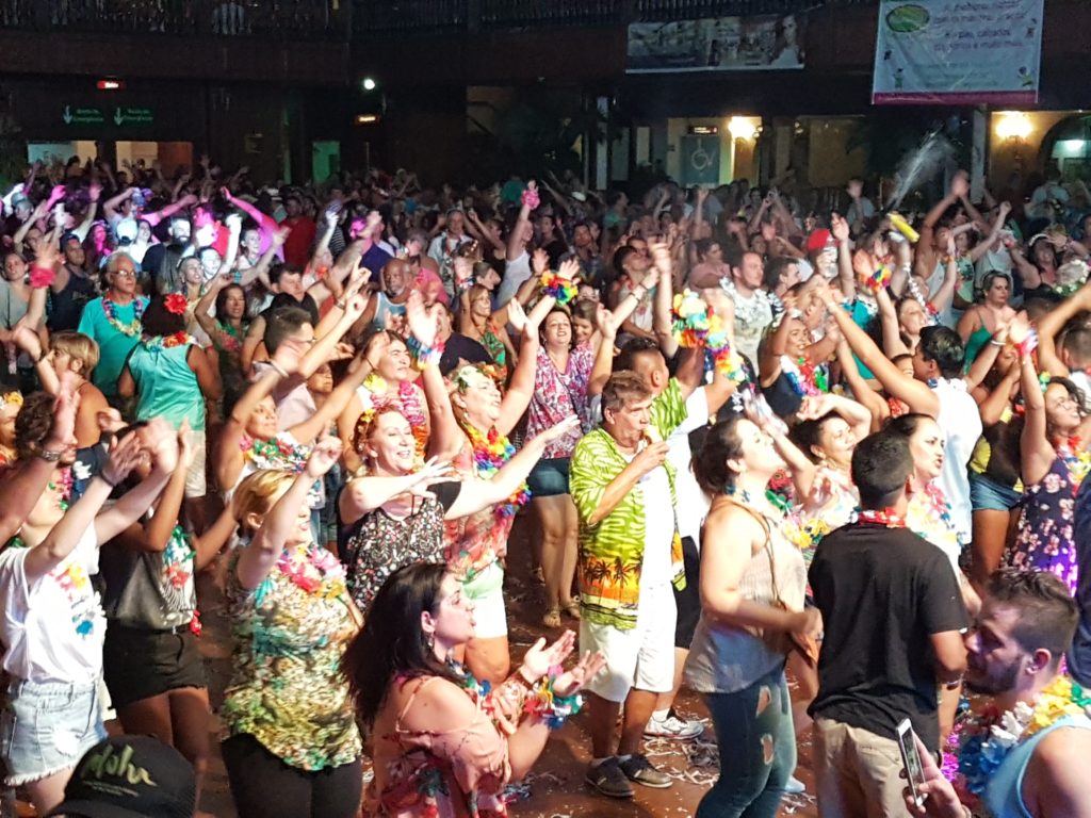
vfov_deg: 53.1
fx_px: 819
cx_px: 546
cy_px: 409
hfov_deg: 67.3
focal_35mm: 26
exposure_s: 1/60
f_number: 1.7
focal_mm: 4.2
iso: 250
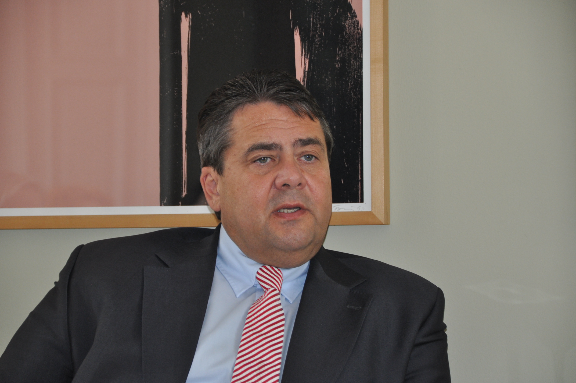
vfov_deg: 8.7
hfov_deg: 13.1
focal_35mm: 158
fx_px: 2517
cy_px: 192
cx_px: 288
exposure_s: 1/60
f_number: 5.3
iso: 640
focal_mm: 105
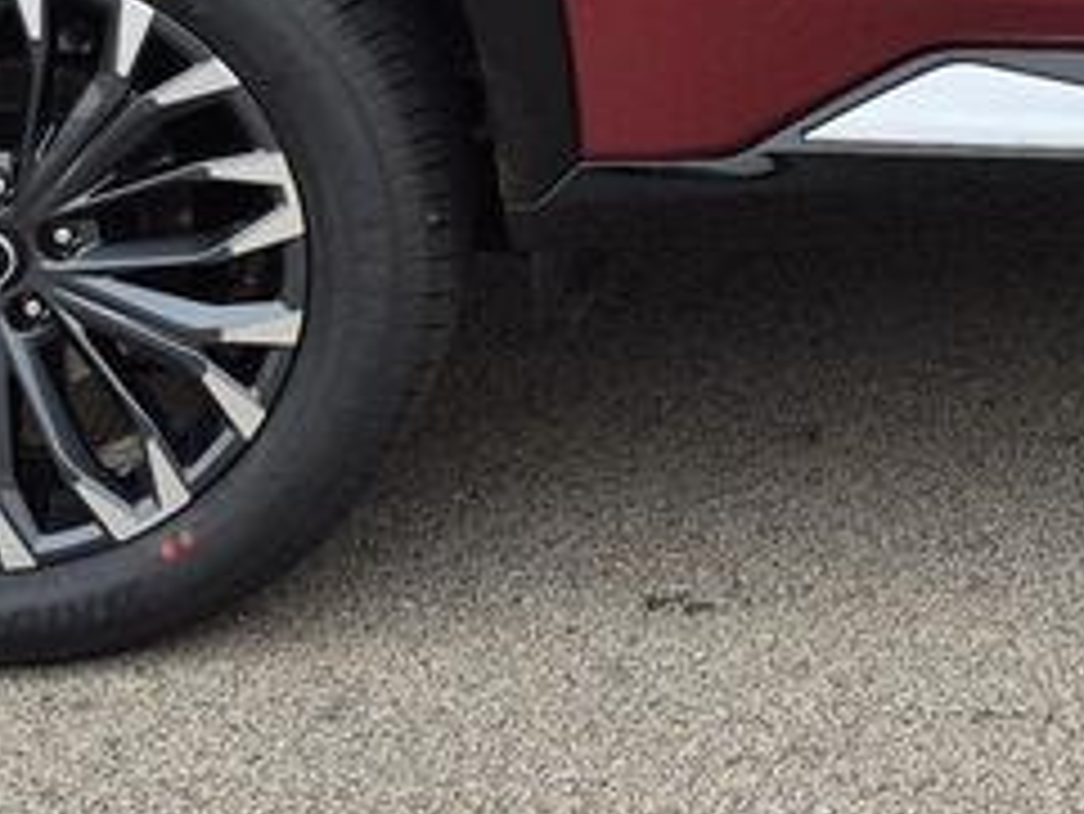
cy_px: -504
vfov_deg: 11.5
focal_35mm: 122
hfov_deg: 15.5
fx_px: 3822
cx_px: 1313
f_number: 1.8
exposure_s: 1/444
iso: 25
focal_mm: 5.4
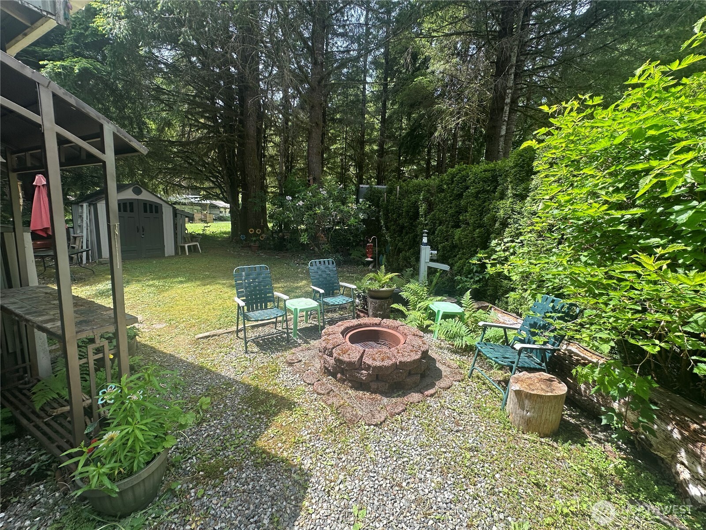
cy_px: 265
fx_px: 286
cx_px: 353
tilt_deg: -8.4
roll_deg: -2.9
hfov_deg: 102.1
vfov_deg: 85.7
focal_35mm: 14
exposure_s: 1/317
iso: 40
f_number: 2.2
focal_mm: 2.22
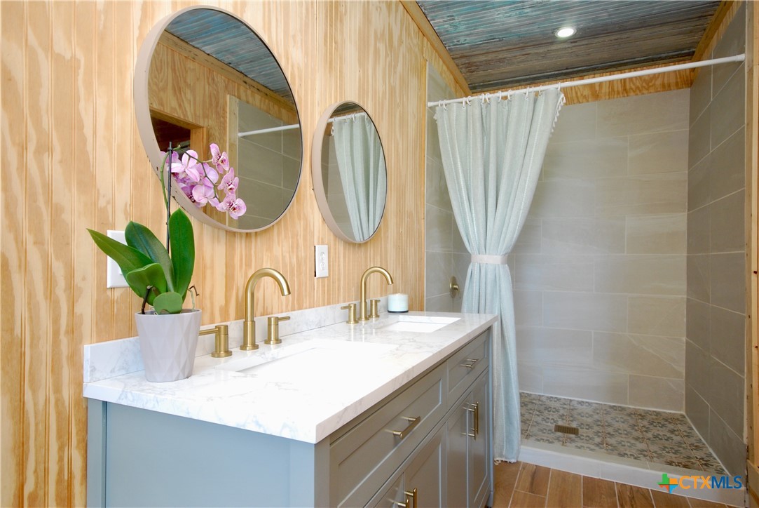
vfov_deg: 59.6
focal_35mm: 21
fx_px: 443
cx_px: 380
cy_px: 254
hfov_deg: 81.2
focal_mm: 14
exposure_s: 1/20
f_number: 4.8
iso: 400
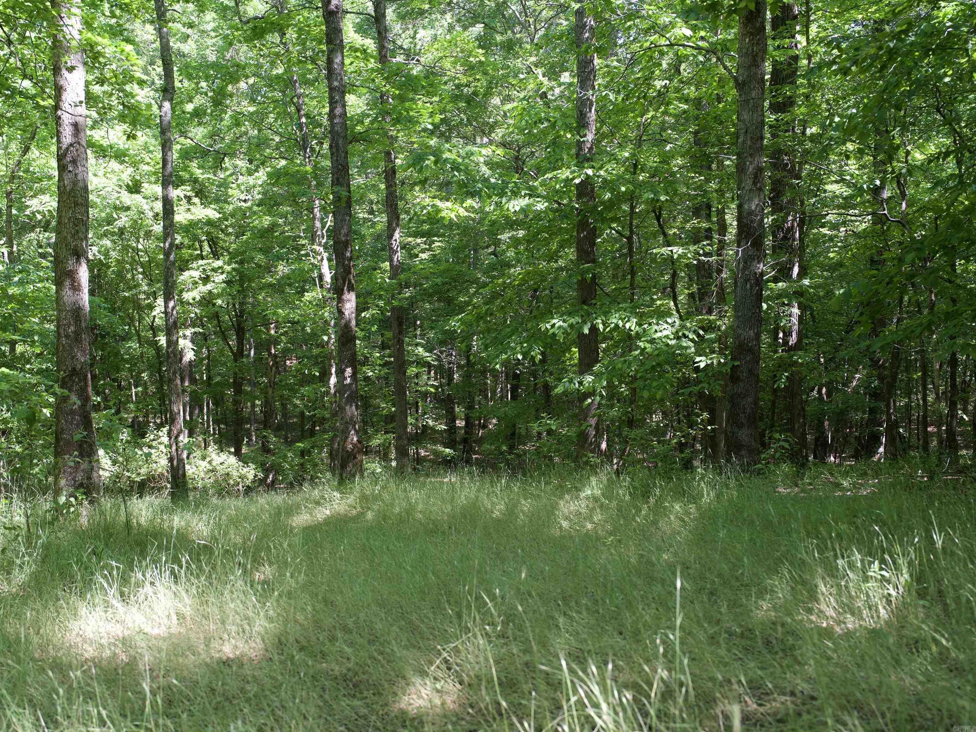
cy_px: 366
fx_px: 1100
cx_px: 439
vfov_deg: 36.8
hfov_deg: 47.8
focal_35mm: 39
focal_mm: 36
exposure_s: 1/60
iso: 125
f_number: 4
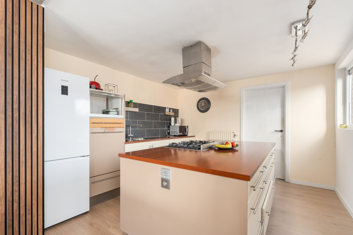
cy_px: 118
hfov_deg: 96.7
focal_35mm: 16
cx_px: 176
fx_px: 157
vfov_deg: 73.7
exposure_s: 1/20
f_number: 11
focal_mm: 16
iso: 500
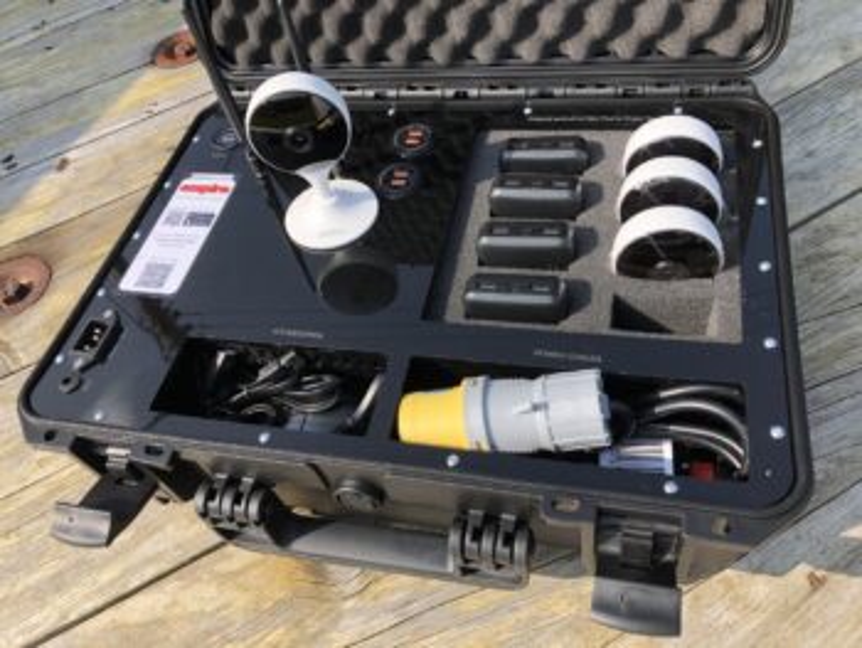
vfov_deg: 49.8
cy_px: 324
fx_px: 698
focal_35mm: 28
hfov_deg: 63.4
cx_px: 431
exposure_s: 1/774
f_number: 1.8
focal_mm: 3.99
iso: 20
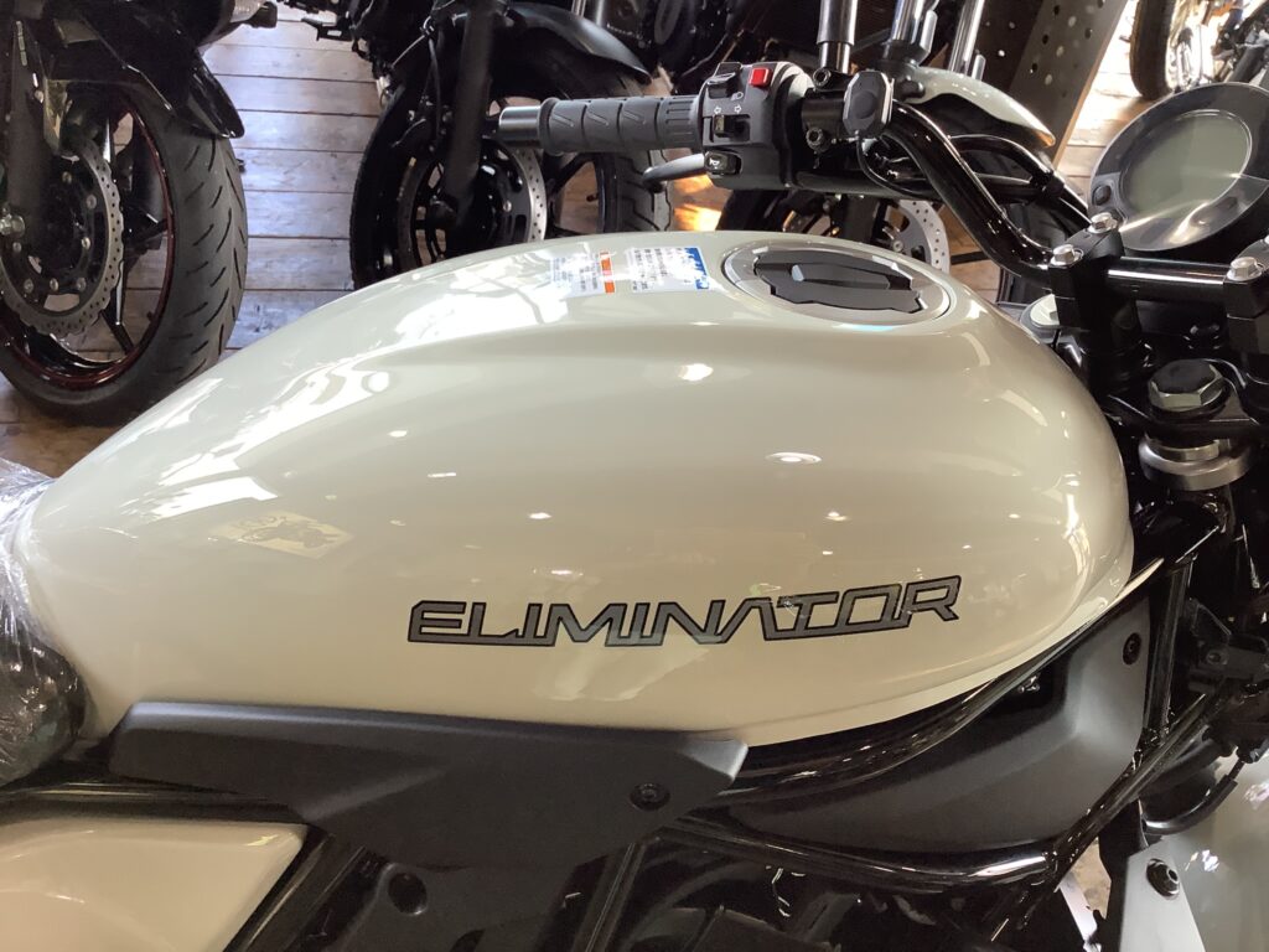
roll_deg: -11.1
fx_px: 1136
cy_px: 476
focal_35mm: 31
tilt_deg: -39.8
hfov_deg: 58.4
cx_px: 634
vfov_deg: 45.4
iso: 160
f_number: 2.4
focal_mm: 3.3
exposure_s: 1/60
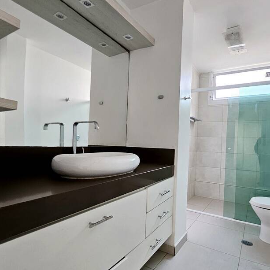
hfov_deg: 74.7
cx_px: 147
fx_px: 176
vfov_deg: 74.8
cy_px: 142
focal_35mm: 20
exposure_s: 1/60
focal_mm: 1.7
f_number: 2.2
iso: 125
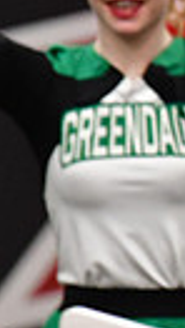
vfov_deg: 1.6
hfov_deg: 0.9
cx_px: 662
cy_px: 244
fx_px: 12074
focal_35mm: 1389
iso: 5000
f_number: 3.5
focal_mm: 200
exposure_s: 1/500
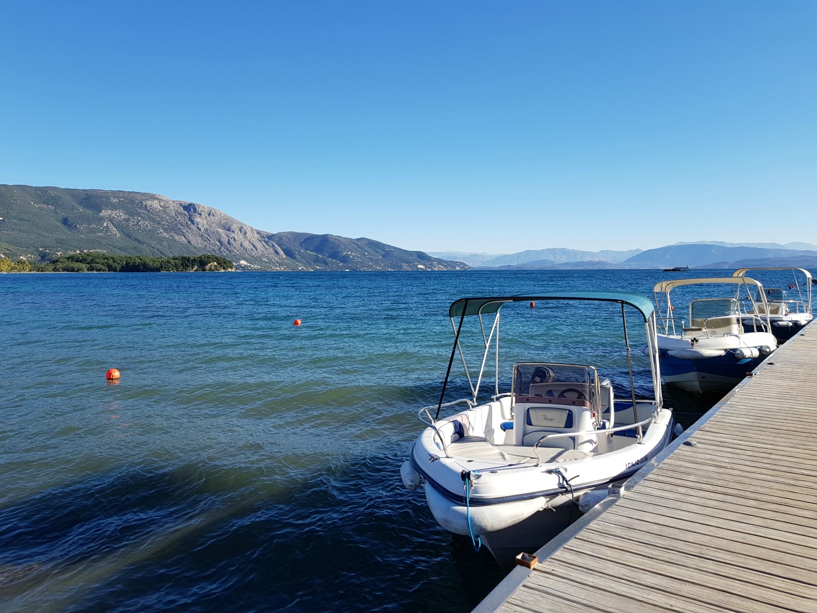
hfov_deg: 67.3
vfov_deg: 53.1
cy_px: 306
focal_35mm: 26
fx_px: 614
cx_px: 408
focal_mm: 4.2
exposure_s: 1/1664
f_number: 1.7
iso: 40
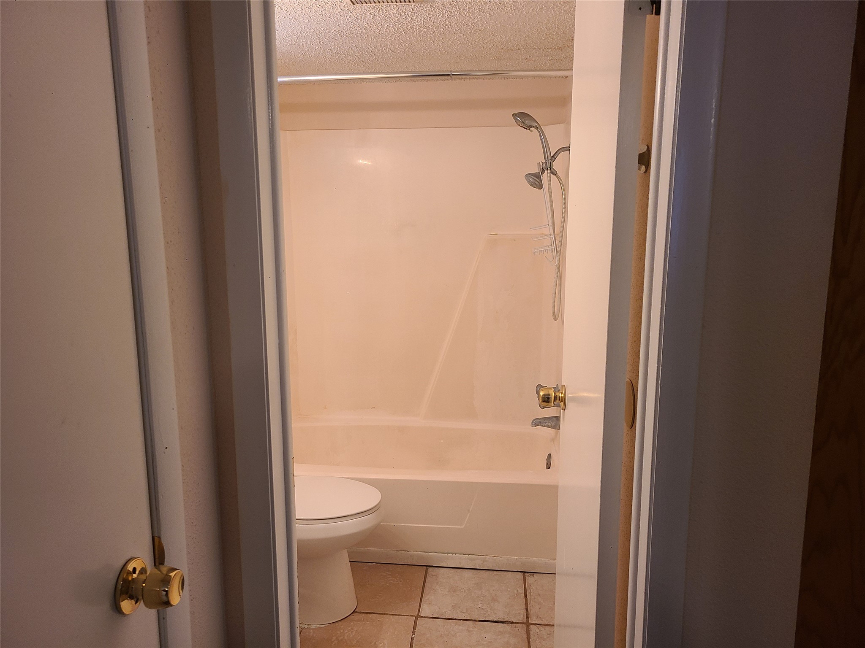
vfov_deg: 53.1
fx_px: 650
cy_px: 324
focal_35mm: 26
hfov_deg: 67.3
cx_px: 432
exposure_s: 1/60
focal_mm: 5.4
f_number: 1.8
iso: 160
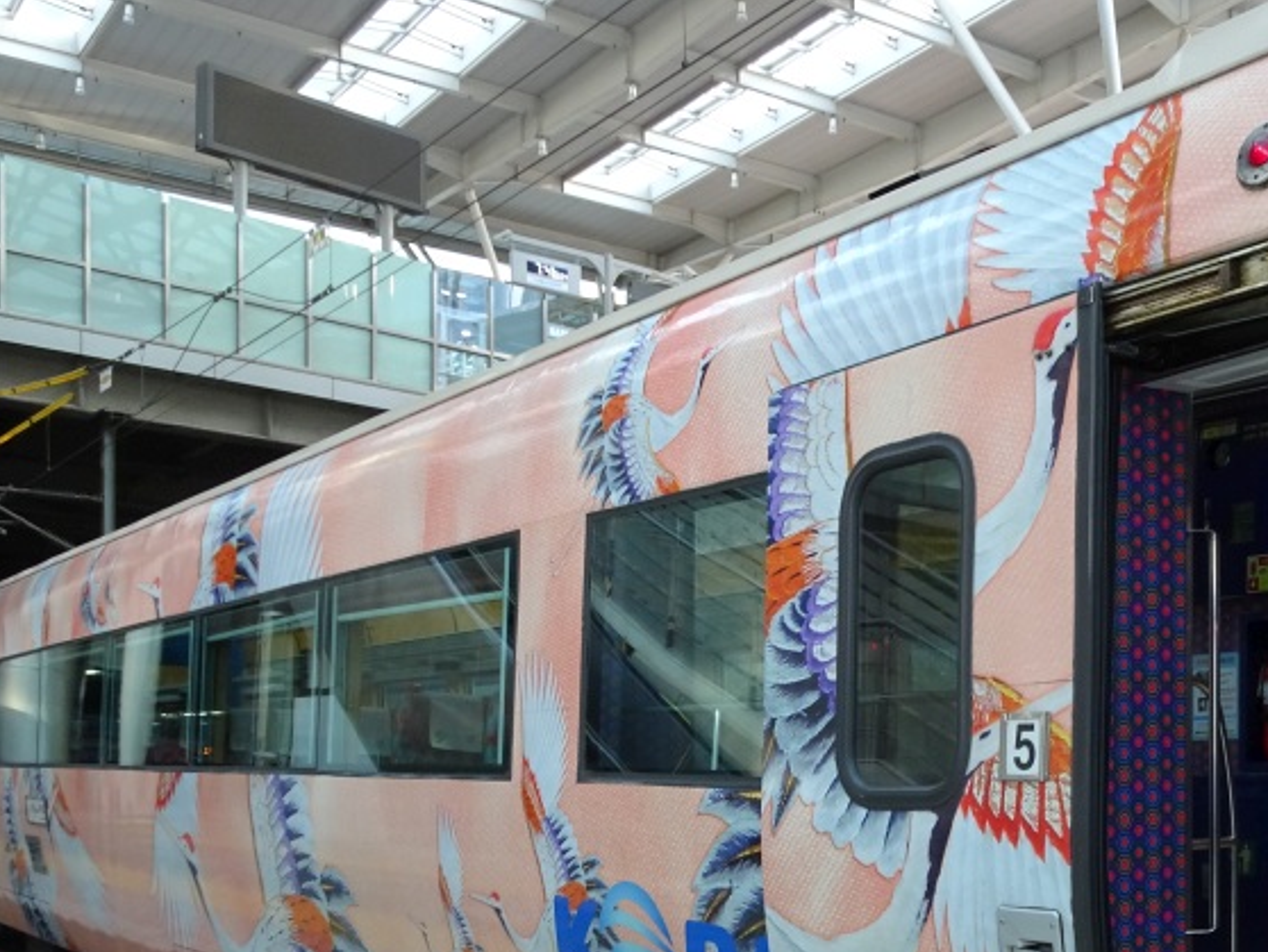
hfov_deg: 42.8
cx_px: 914
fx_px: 1576
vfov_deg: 32.6
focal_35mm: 43
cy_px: 775
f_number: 3.5
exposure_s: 1/30
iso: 125
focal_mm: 4.1
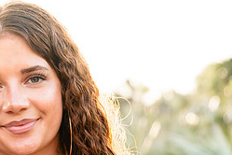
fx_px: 825
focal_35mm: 128
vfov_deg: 10.7
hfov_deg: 16.0
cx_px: 68
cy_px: 127
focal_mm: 50
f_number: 2.8
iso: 160
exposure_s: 1/200
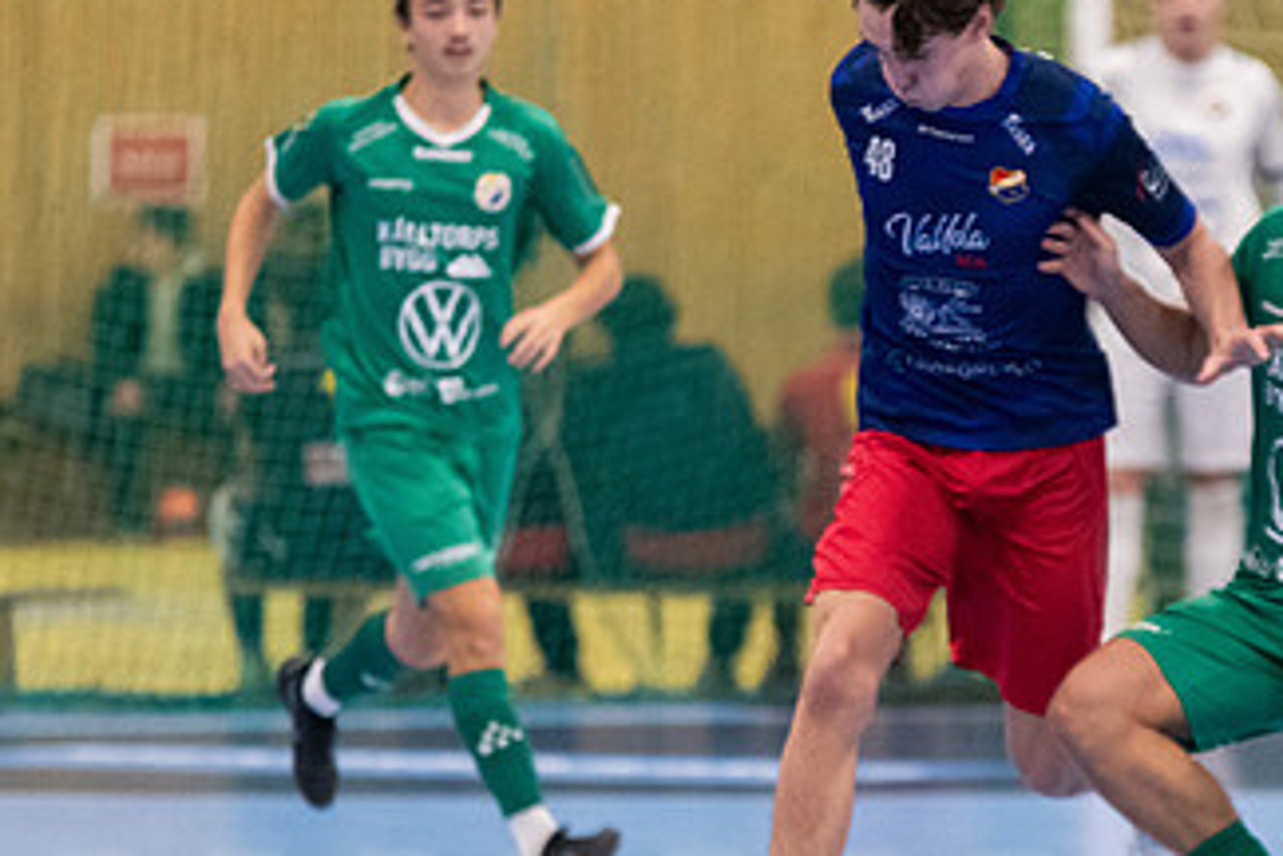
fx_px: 15324
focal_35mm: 430
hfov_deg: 4.8
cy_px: 485
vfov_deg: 3.2
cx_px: 891
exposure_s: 1/640
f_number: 3.2
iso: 5000
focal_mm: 160
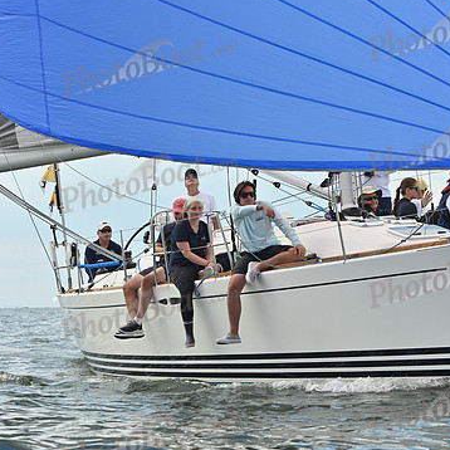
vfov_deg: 14.1
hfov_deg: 14.0
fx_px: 1824
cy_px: 228
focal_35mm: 124
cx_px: 304
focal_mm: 90
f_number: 7.1
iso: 320
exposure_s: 1/1250
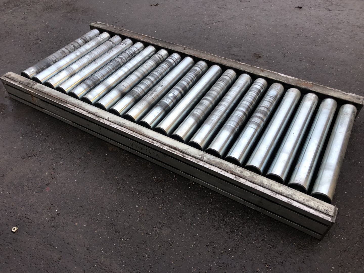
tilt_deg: -44.4
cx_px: 182
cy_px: 136
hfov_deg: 63.4
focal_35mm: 28
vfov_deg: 49.7
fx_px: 294
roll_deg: +1.3
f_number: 1.8
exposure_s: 1/17
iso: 40
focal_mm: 4
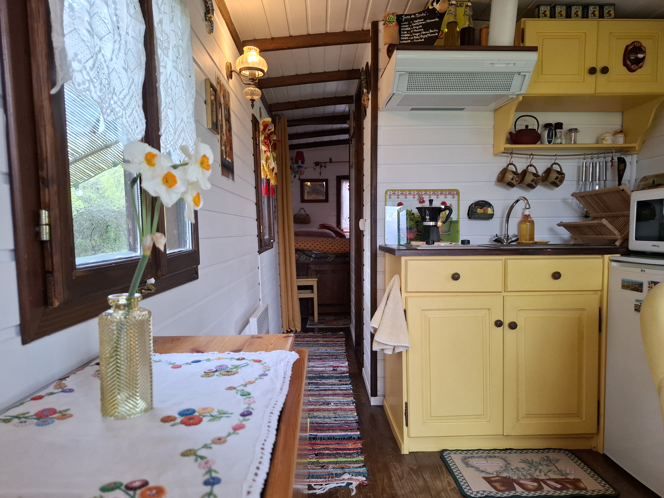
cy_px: 256
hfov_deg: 71.6
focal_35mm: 24
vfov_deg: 56.8
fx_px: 460
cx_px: 341
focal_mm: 5.54
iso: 100
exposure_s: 1/100
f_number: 1.8
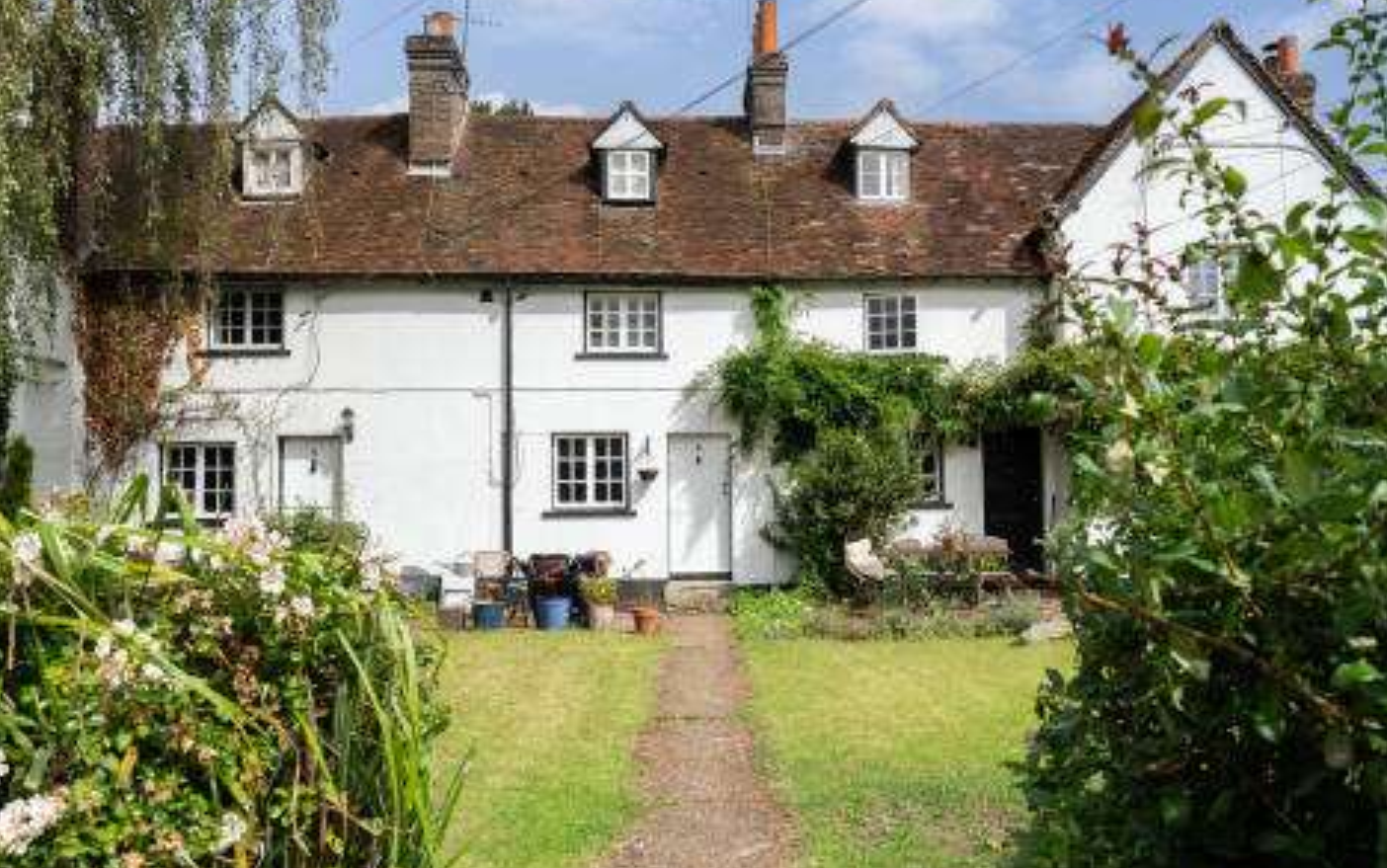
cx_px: 698
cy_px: 425
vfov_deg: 41.9
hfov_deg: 62.9
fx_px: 1135
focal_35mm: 30
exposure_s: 1/3200
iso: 1000
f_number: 7.1
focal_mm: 29
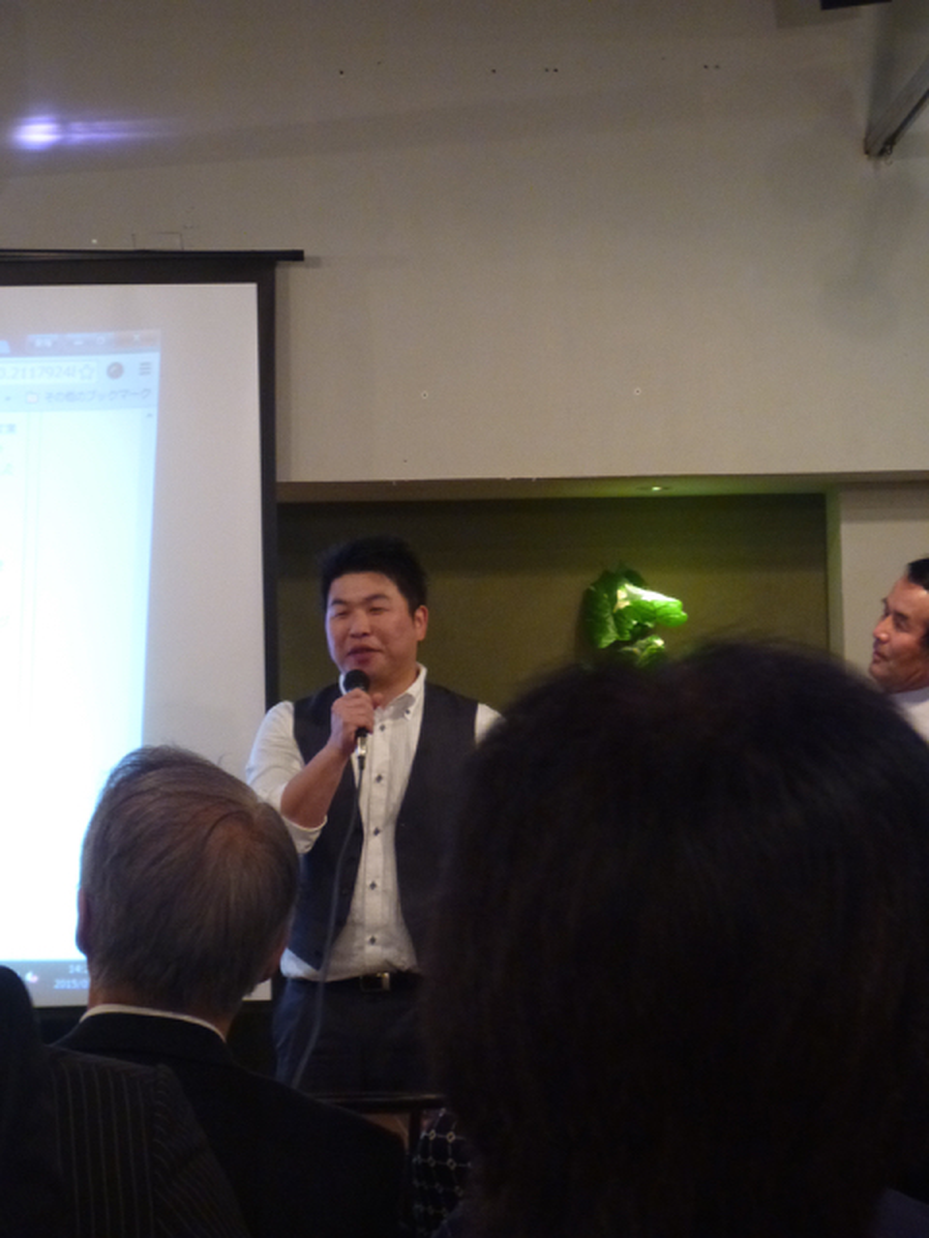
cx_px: 464
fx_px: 3829
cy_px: 619
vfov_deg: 18.4
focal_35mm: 107
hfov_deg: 13.8
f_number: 6.1
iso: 500
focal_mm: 17.7
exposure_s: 1/8
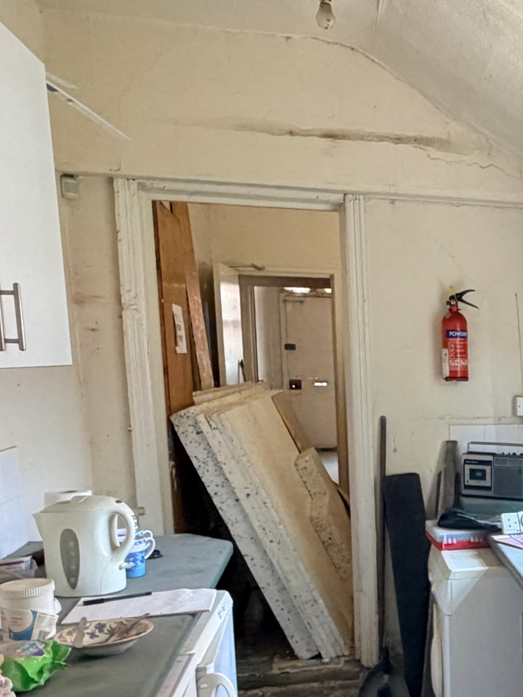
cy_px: 485
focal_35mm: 43
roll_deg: -0.6
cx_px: 636
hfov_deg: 28.8
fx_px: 866
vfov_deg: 43.0
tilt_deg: -8.1
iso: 320
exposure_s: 1/111
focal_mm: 2.22
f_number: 2.2
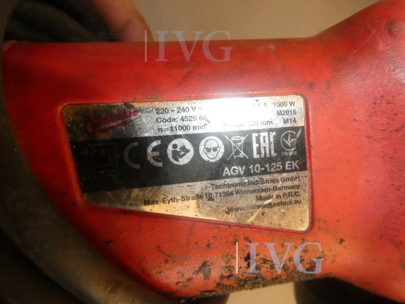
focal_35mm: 24
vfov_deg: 56.8
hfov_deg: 71.6
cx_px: 202
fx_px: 281
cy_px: 152
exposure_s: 1/60
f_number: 3.3
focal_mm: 4.3
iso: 500
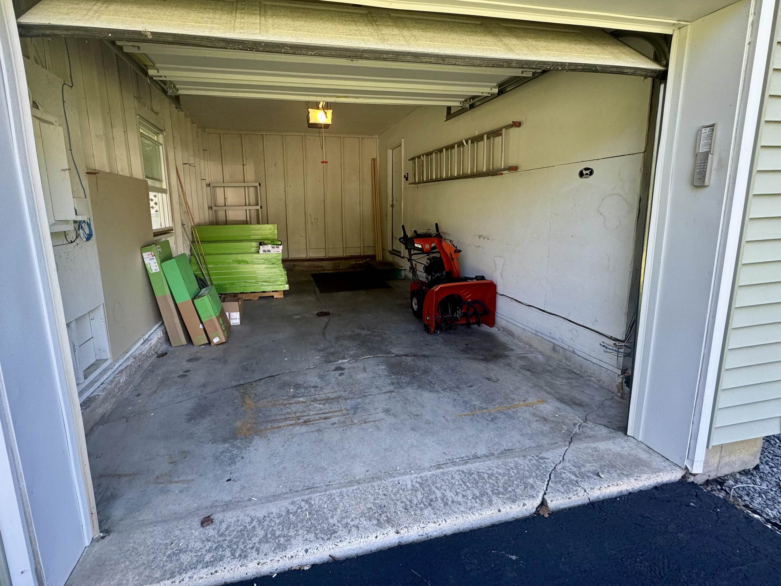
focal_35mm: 16
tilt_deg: -9.3
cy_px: 265
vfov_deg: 77.9
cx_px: 358
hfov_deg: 94.3
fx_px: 361
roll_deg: +0.9
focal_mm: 2.22
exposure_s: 1/99
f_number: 2.2
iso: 100
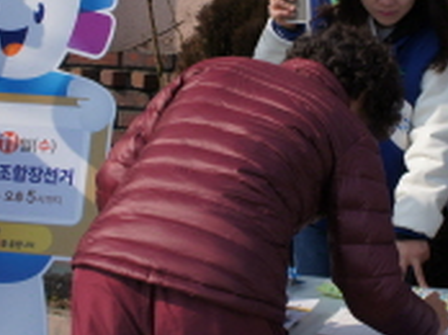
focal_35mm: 83
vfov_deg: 17.6
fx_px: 1073
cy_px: 62
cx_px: 301
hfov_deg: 23.5
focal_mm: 20
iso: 200
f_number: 8
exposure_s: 1/500
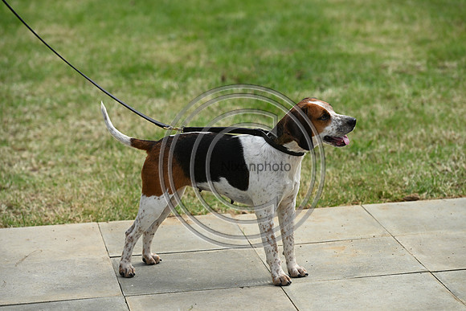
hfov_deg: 15.2
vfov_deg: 10.2
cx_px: 233
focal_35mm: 135
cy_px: 156
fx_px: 1748
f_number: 4.5
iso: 140
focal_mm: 135
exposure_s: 1/1000
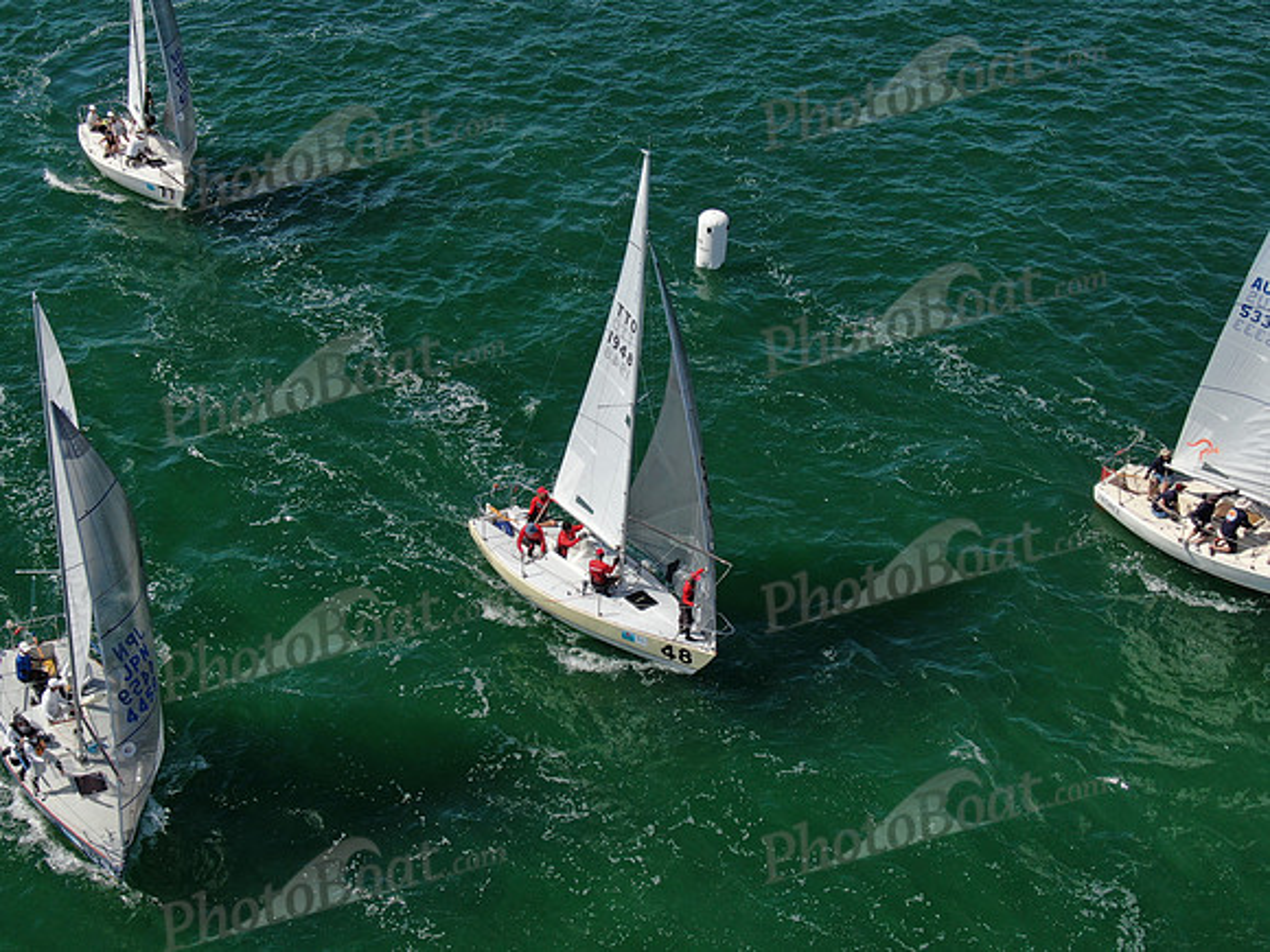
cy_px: 476
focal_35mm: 47
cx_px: 635
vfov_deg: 30.9
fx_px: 1724
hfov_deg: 40.4
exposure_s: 1/1000
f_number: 3.8
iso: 100
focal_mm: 8.42
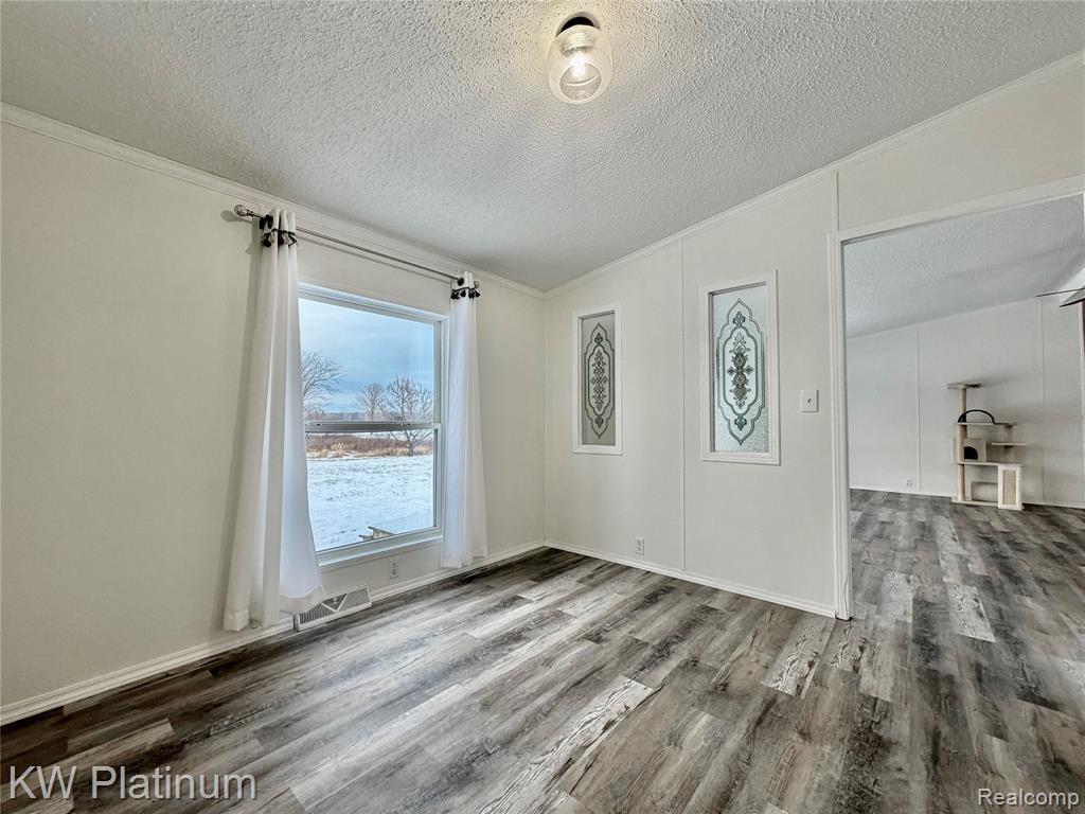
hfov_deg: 102.1
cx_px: 542
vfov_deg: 85.7
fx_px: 439
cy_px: 407
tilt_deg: +2.1
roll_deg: +0.0
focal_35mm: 14
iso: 200
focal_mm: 2.22
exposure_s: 1/120
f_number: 2.2
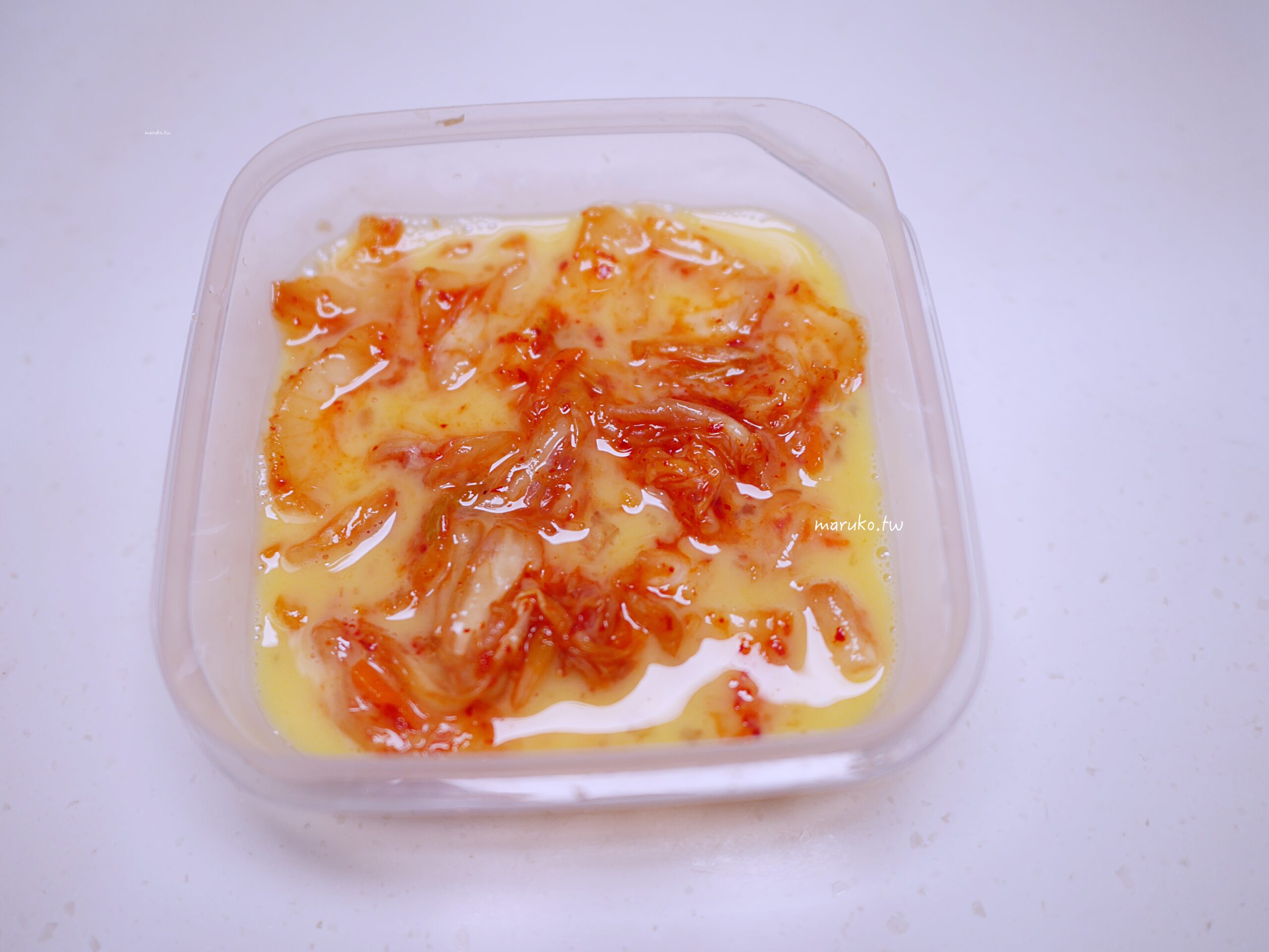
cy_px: 476
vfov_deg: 46.8
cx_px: 634
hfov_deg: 59.9
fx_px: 1100
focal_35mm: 30
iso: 200
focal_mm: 15
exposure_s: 1/320
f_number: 1.8
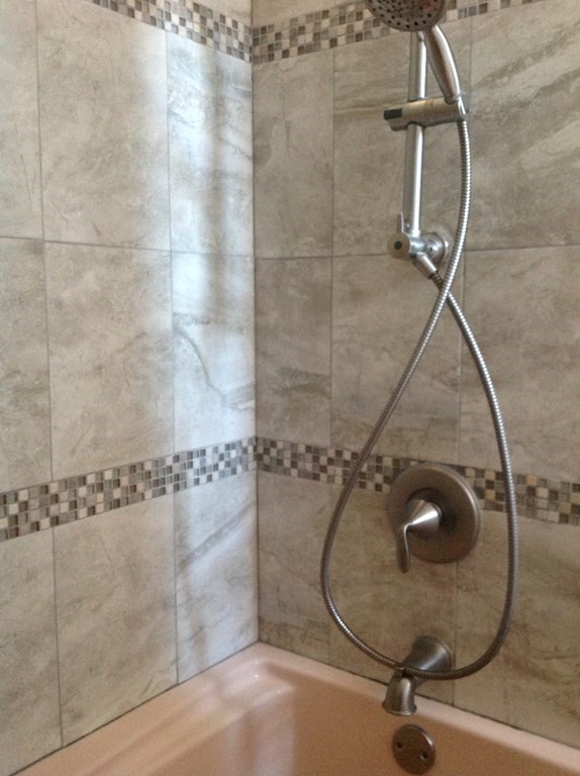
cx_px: 290
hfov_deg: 40.6
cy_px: 388
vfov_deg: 52.7
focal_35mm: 35
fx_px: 784
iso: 400
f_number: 2.4
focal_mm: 4.28
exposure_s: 1/15
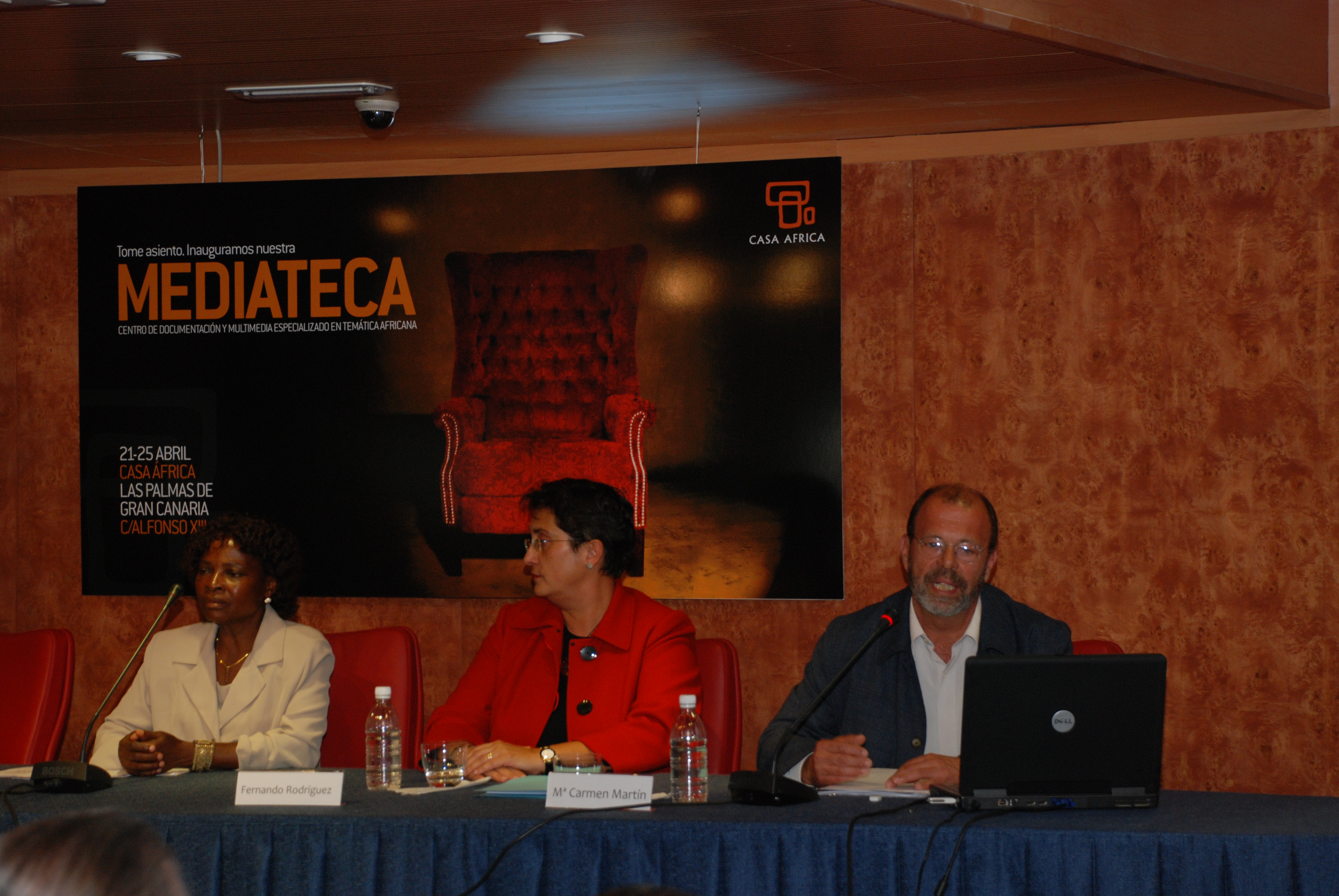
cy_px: 448
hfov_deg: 21.9
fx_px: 3463
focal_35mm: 93
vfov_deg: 14.7
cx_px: 670
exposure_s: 1/60
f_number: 5.3
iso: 400
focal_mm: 62
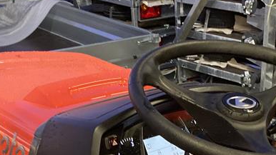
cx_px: 199
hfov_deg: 26.0
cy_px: 184
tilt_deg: -24.6
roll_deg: +0.6
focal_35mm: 81
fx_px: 593
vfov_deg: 14.5
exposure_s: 1/25
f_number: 1.8
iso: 400
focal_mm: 3.99
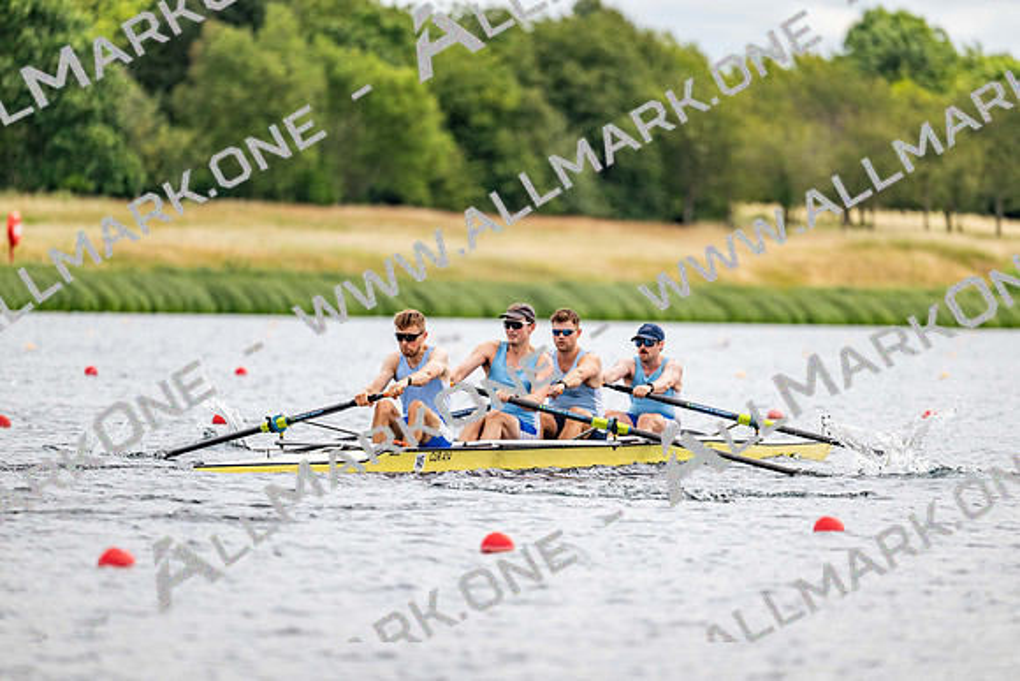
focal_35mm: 400
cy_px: 340
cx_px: 510
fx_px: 11335
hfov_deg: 5.2
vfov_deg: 3.4
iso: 320
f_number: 4.5
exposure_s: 1/2500
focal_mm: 400
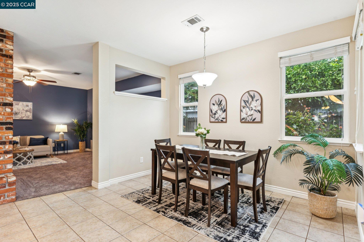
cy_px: 121
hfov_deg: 90.0
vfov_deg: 67.4
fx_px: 182
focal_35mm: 18
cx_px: 182
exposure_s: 1/8
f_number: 8
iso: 400
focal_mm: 18
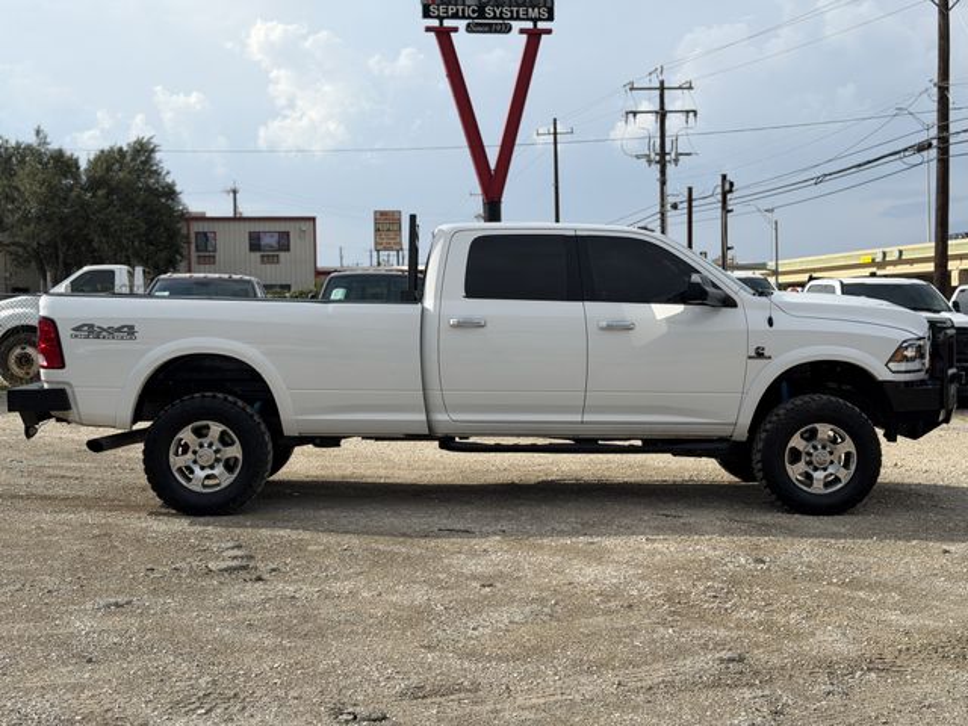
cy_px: 363
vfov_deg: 30.3
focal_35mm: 48
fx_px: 1342
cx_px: 484
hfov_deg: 39.7
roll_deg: +0.4
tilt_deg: -1.8
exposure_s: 1/6024
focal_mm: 6.76
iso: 64
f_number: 1.78
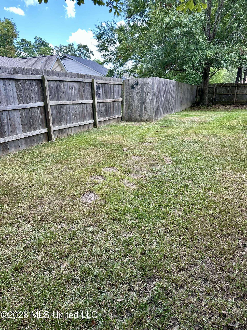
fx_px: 228
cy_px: 165
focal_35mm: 24
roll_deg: -0.1
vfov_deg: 71.6
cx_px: 124
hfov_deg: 56.8
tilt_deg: -15.4
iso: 80
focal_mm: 6.86
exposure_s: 1/426
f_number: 1.78
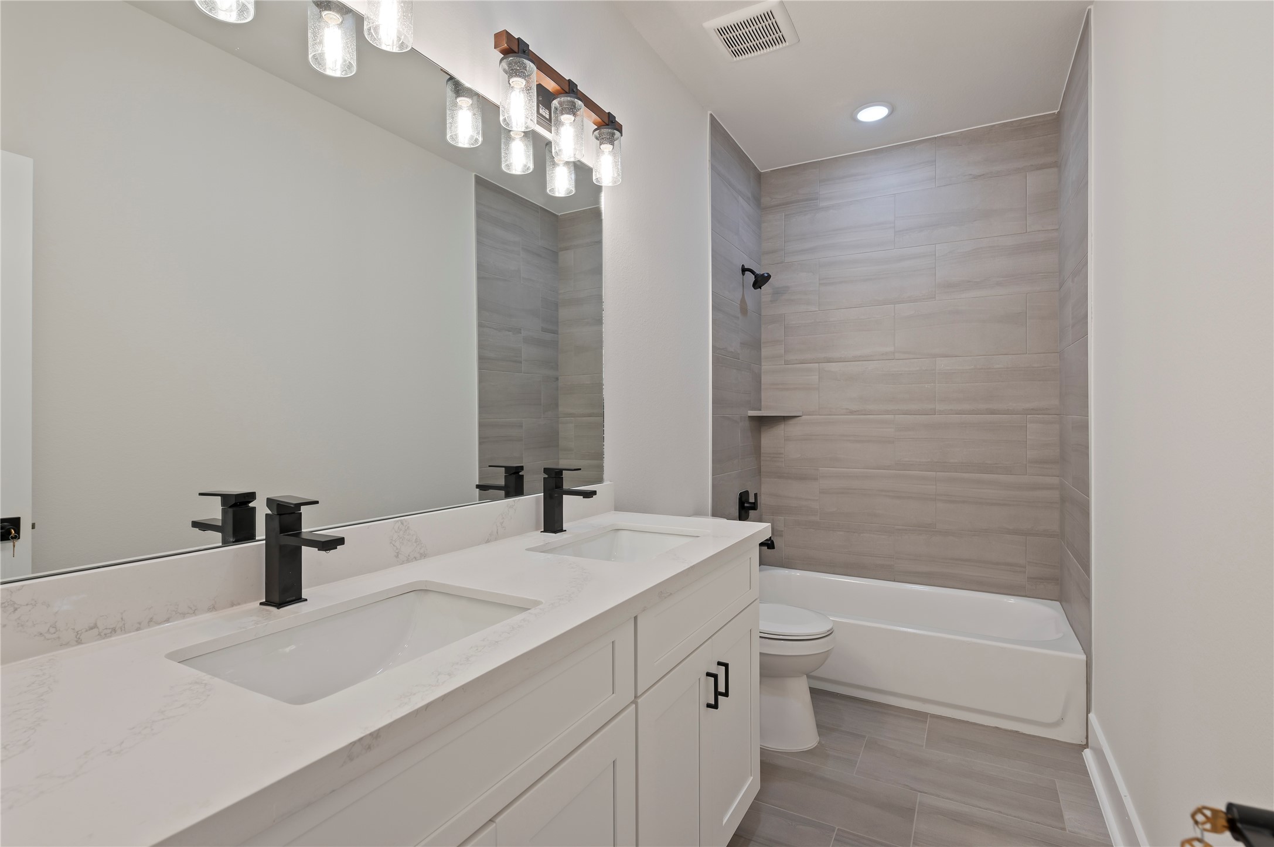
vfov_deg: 73.7
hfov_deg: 96.8
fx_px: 566
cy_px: 424
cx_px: 637
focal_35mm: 16
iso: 100
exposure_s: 1/13
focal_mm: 16
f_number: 6.3
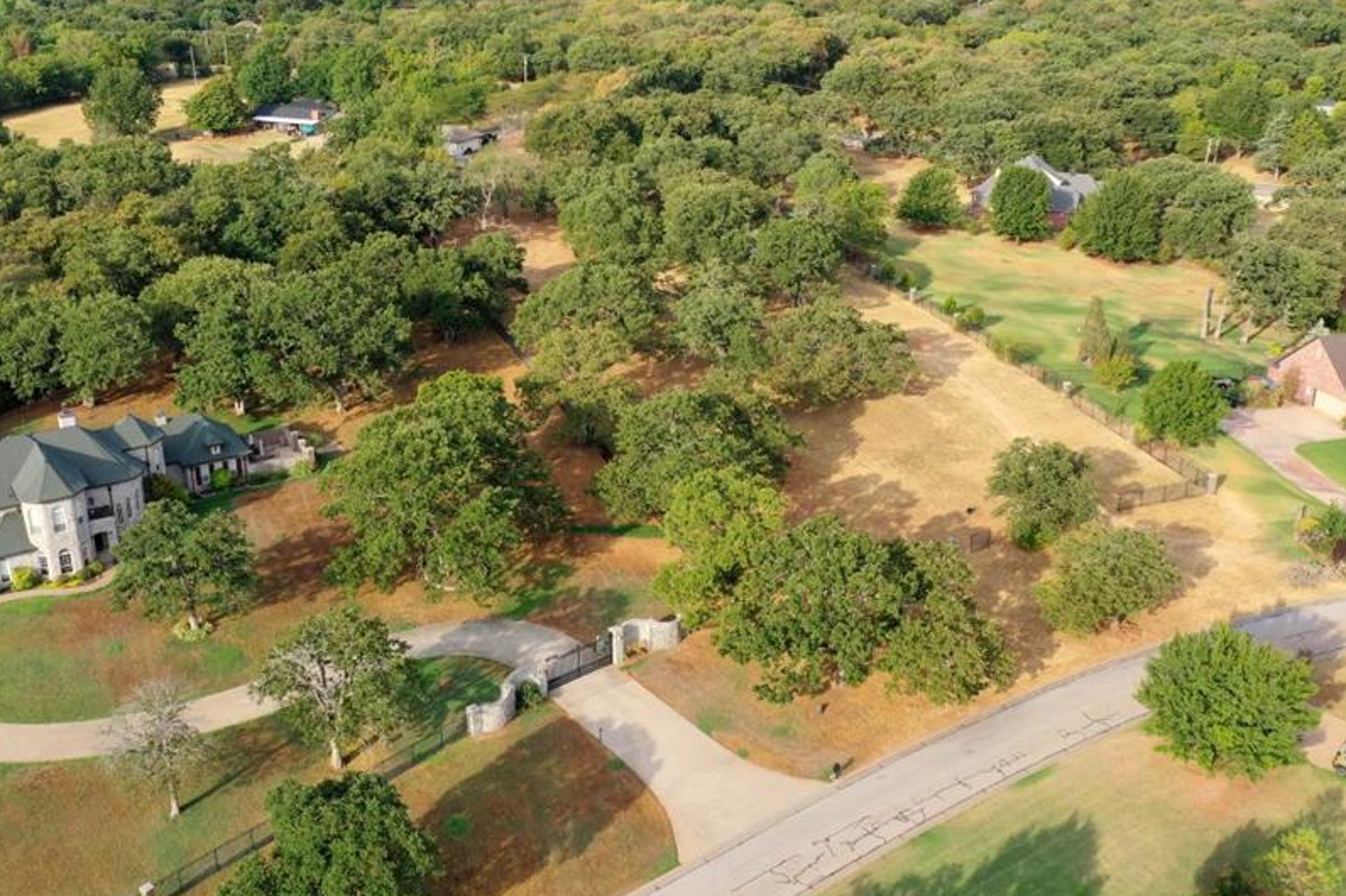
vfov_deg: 36.8
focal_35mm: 36
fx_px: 1345
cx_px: 626
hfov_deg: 53.1
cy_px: 397
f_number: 5
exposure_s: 1/240
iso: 100
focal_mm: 10.26
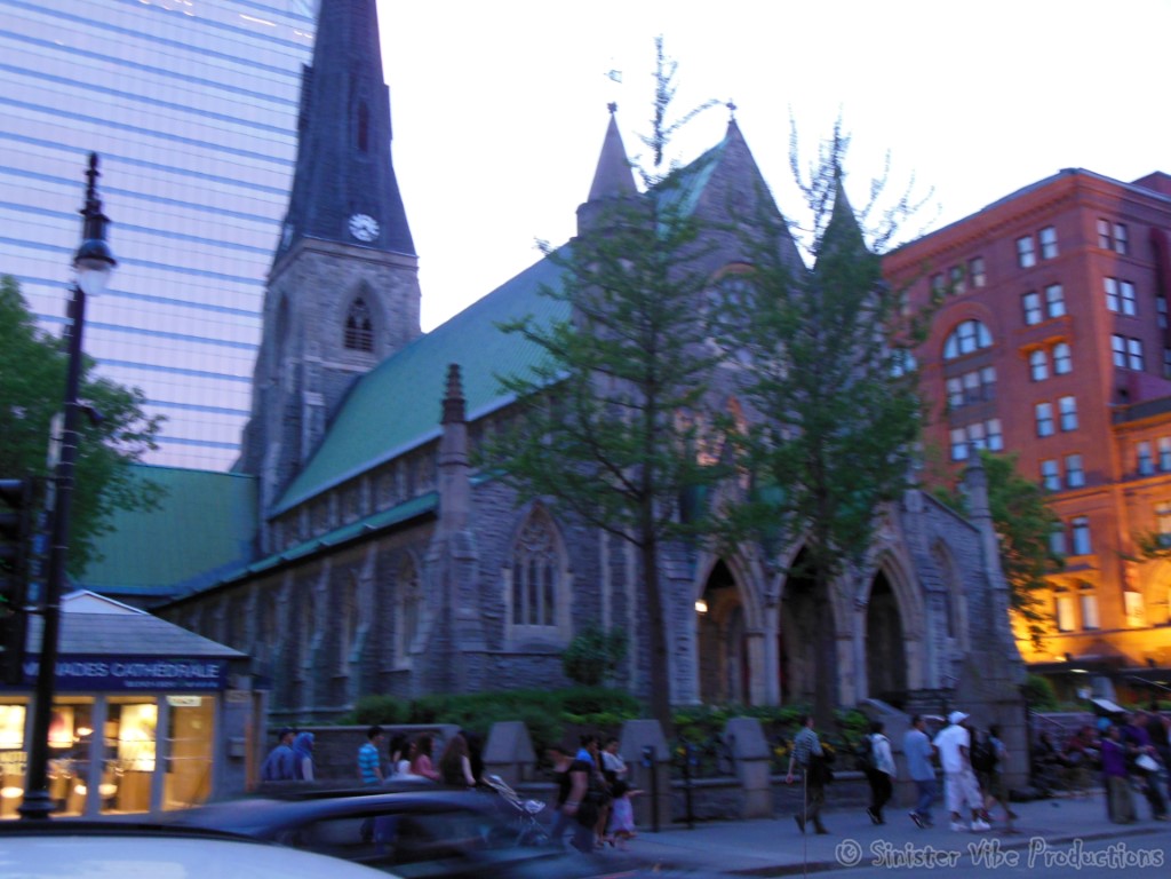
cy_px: 440
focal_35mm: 38
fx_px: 1285
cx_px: 586
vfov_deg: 37.7
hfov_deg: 49.0
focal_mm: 6.8
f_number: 3.6
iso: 400
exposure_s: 1/20
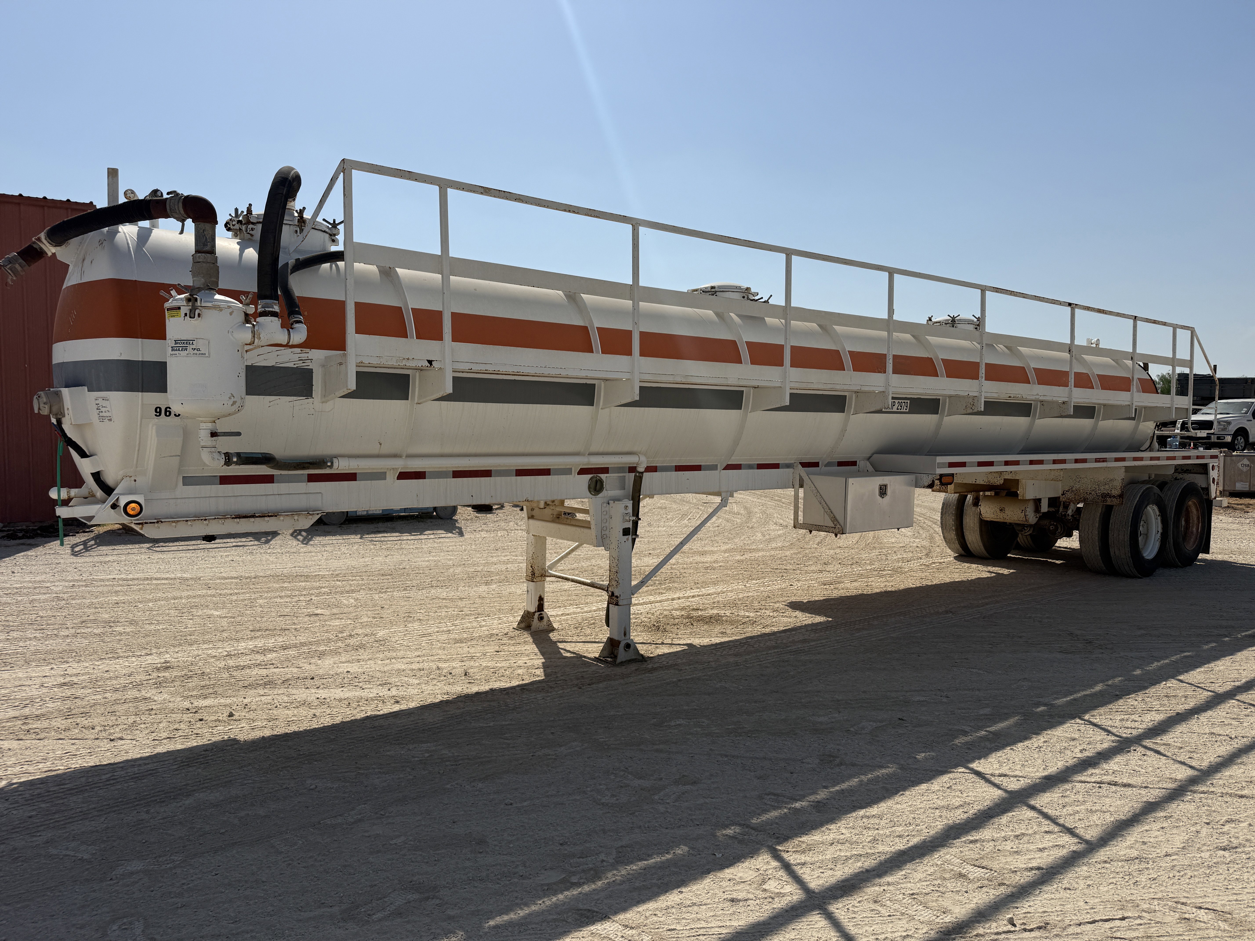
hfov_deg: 71.6
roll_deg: -0.9
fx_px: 870
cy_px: 470
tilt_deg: -1.0
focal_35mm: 24
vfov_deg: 56.8
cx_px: 628
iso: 80
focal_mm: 6.76
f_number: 1.78
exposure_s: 1/11905
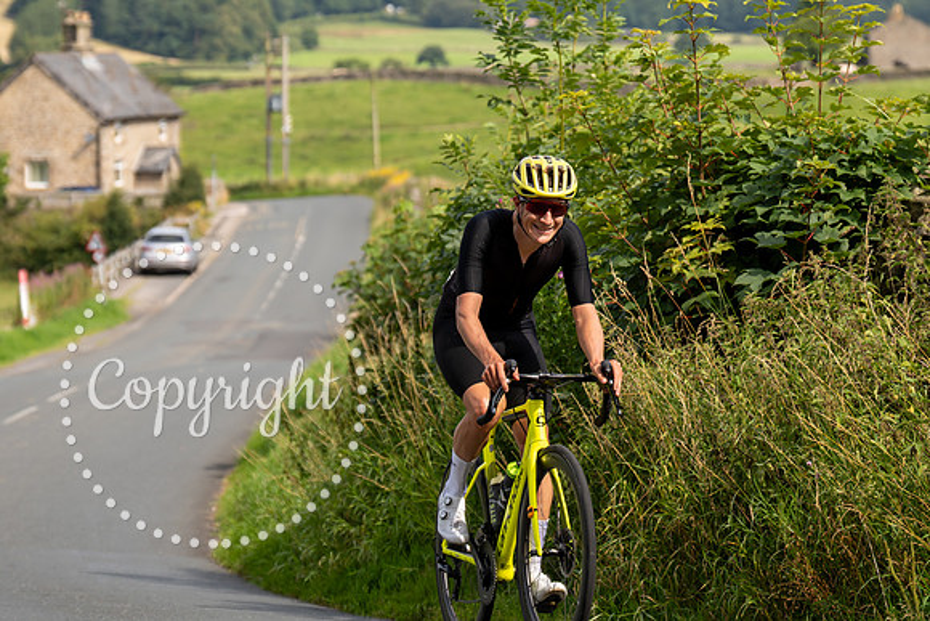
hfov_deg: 14.1
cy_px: 179
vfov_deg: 9.4
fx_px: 3756
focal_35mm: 145
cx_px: 631
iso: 100
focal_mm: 102
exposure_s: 1/1000
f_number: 4
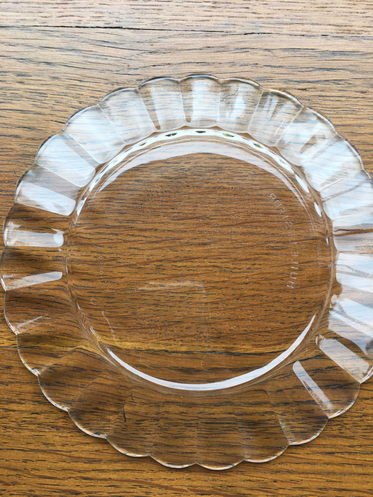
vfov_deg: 61.7
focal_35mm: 29
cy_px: 248
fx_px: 417
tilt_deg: -82.7
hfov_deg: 48.2
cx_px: 186
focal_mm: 4.15
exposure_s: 1/120
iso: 40
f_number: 2.2
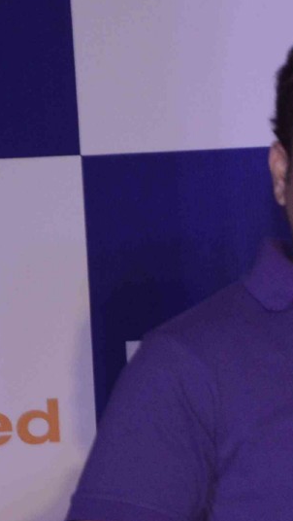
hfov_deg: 2.7
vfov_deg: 4.9
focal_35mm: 436
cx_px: 1014
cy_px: 471
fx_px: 6014
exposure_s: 1/200
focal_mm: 66
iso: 800
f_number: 6.3
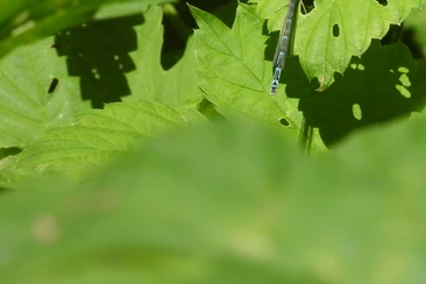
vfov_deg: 4.4
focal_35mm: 309
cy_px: 27
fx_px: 3656
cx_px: 281
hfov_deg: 6.7
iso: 100
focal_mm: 30.3
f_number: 6.3
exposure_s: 1/320
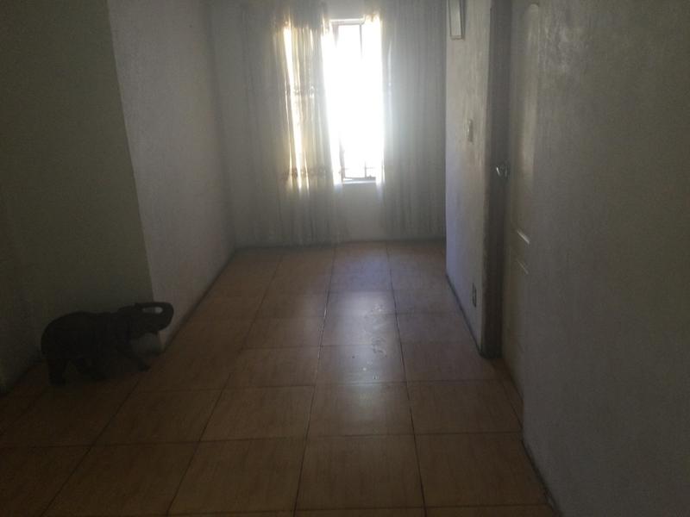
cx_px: 345
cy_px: 258
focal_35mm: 31
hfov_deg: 58.4
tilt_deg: -15.0
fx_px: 618
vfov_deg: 45.4
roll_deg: +2.8
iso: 100
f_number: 2.4
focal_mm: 3.3
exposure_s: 1/33
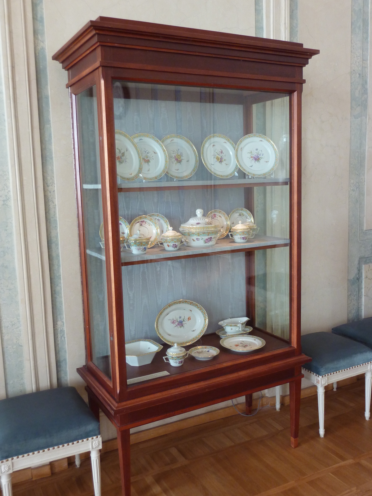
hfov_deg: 44.2
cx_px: 186
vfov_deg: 56.8
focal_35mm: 32
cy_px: 248
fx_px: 459
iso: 200
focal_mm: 5.3
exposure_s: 1/30
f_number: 3.5
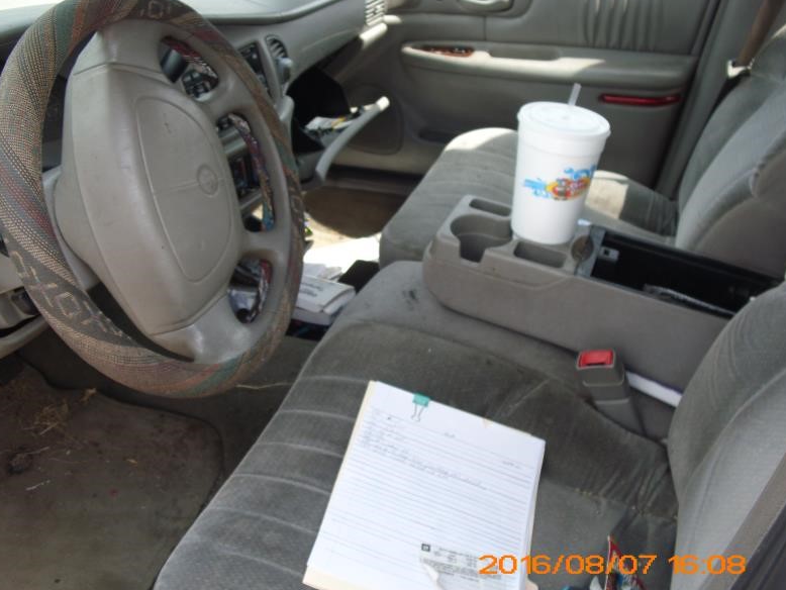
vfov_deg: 38.7
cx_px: 396
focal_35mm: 37
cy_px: 295
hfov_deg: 50.1
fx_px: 840
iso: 80
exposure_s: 1/200
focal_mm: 6.3
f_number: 3.1
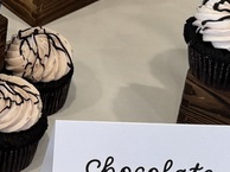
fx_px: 843
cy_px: -26
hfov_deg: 14.7
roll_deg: +2.5
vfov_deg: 11.4
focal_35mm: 127
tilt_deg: -34.7
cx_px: -94
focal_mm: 6.76
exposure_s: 1/120
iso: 64
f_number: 1.78
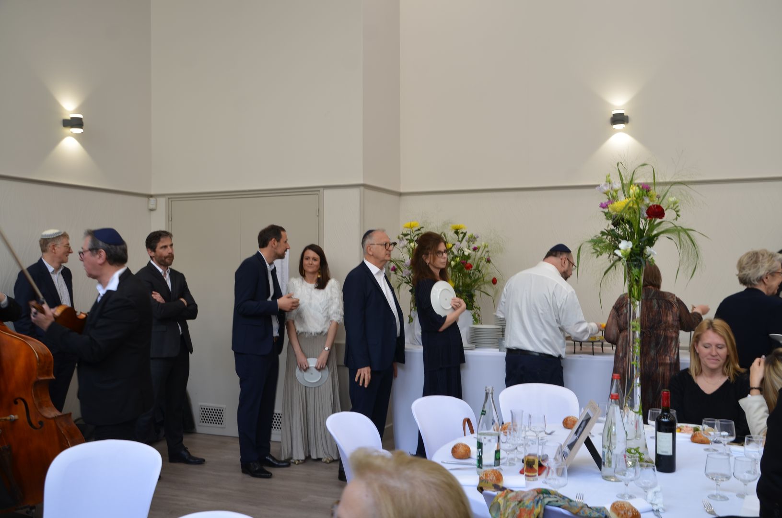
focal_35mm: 33
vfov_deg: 39.8
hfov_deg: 57.3
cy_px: 259
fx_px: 715
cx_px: 391
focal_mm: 22
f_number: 5
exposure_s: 1/15
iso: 100
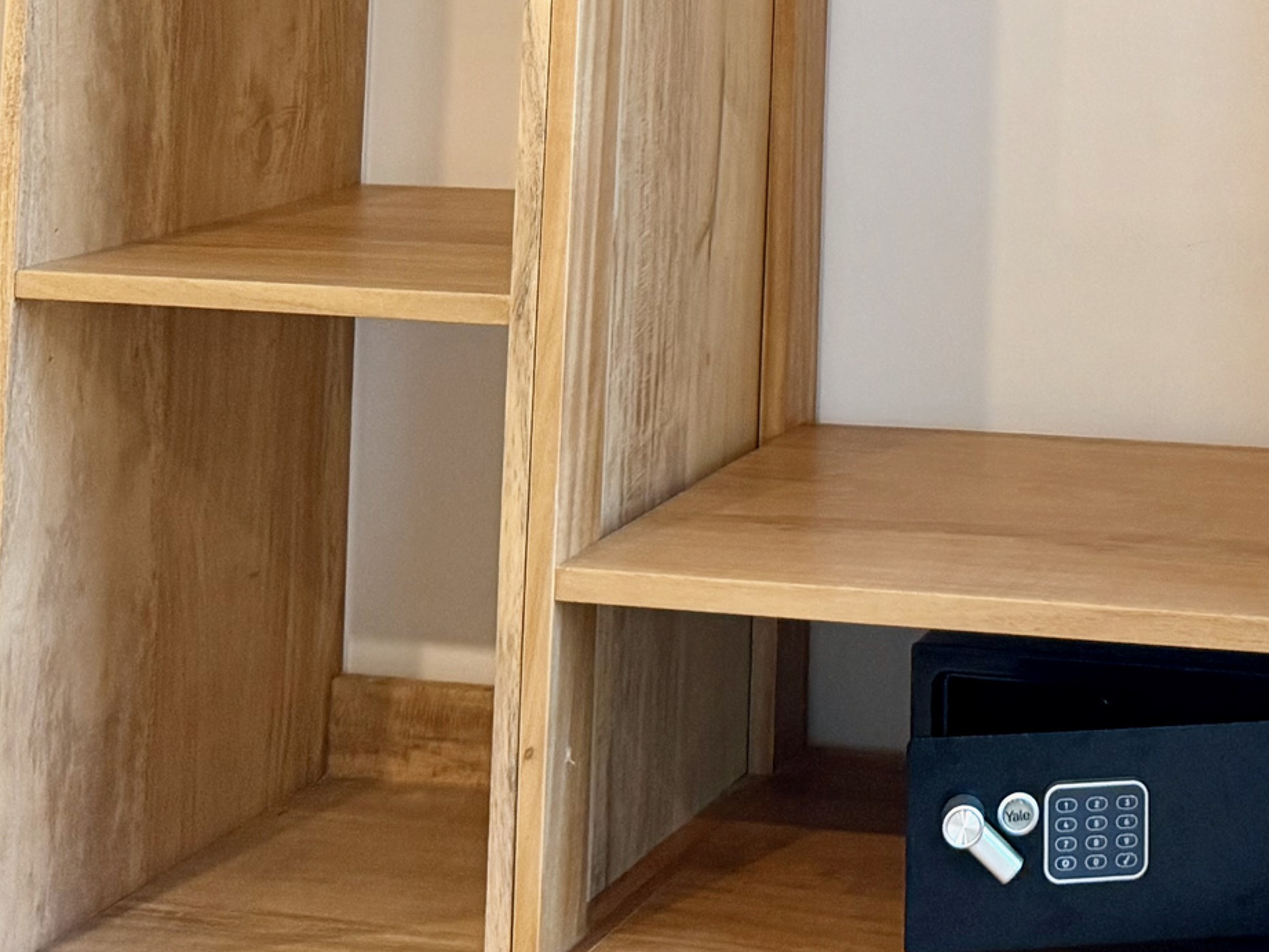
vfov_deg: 17.8
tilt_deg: +5.5
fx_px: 2713
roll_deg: -0.1
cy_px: -470
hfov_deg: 24.9
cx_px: 1320
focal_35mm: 74
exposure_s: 1/60
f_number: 1.78
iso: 250
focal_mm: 6.76
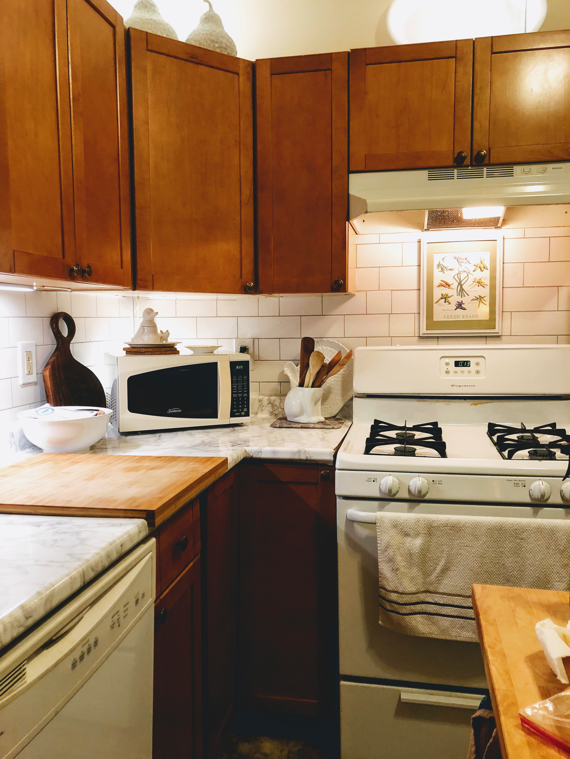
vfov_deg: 63.4
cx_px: 285
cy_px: 380
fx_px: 615
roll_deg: +0.4
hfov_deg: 49.7
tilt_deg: -3.9
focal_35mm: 28
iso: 64
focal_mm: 3.99
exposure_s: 1/15
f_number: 1.8
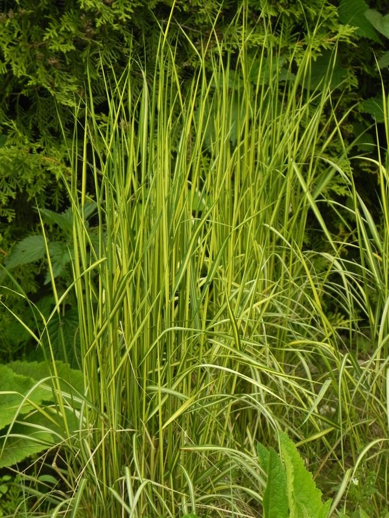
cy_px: 259
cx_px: 194
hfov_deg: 10.3
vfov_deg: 13.7
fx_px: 2158
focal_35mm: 144
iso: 160
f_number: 5
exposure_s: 1/400
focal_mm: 25.7
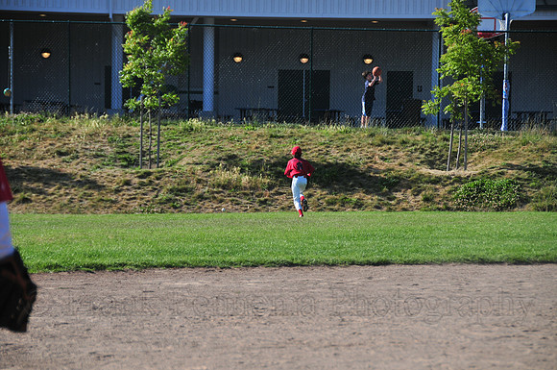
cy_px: 185
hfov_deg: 10.6
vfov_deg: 7.0
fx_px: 3013
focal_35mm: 195
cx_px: 278
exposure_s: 1/1000
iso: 200
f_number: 5.6
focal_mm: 130
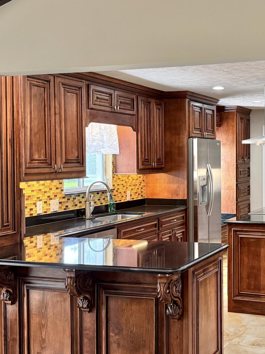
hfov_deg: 28.0
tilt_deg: +0.0
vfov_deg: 38.2
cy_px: 162
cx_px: 239
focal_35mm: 50
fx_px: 510
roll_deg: -0.1
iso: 400
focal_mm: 6.76
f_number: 1.78
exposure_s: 1/120
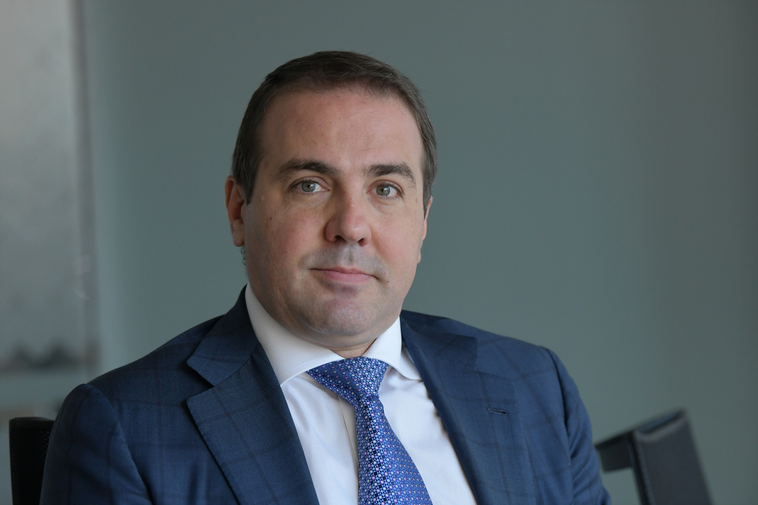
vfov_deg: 11.2
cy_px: 252
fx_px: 2568
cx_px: 379
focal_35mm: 122
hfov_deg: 16.8
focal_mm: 122
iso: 2000
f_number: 4.5
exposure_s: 1/400
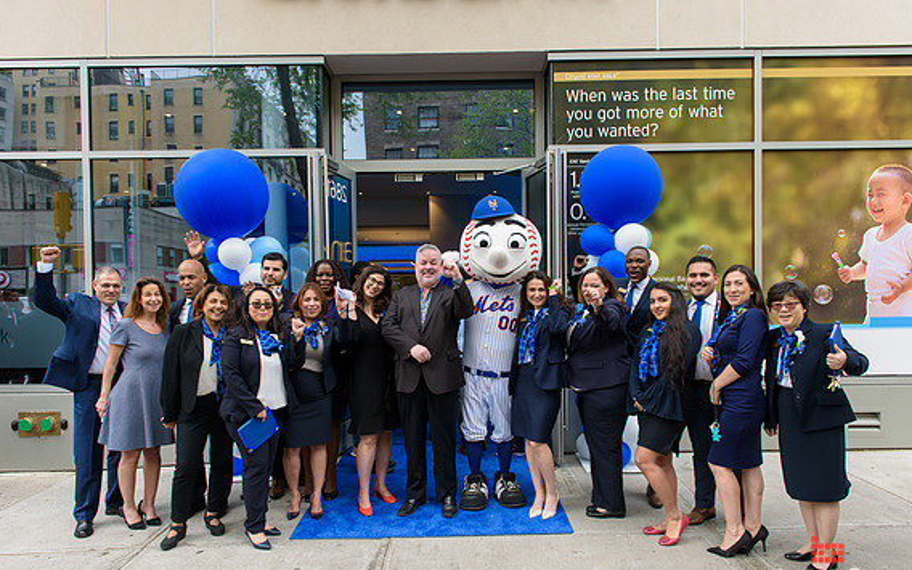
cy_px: 309
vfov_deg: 49.2
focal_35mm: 25
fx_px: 621
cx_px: 459
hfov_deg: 72.5
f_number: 5
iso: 200
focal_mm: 24
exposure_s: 1/250
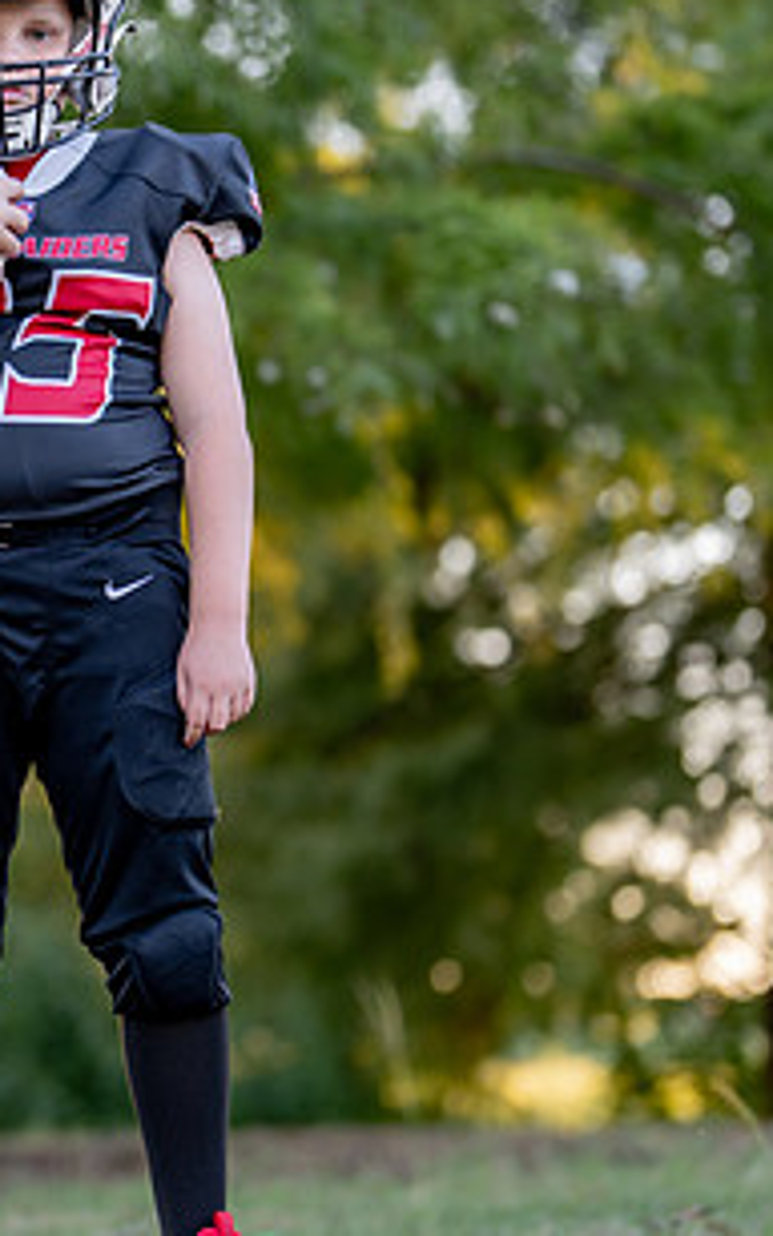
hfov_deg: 11.9
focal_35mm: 109
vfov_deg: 19.1
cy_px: 601
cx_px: 83
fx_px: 3672
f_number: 1.2
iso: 100
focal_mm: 50
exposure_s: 1/400
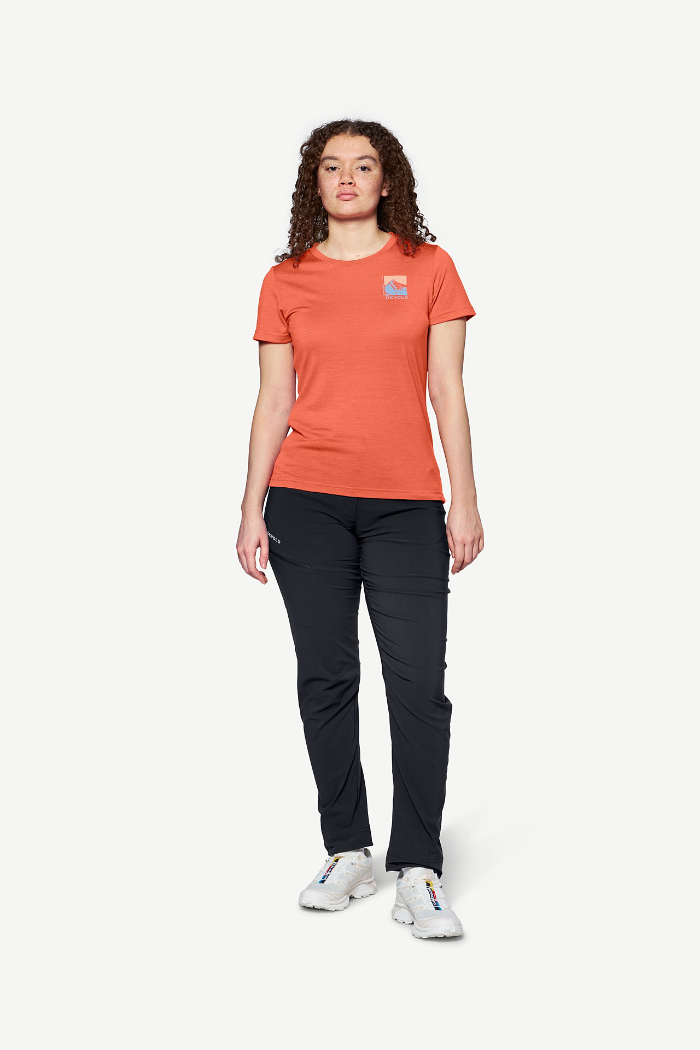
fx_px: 2042
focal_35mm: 70
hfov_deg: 19.5
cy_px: 525
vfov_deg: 28.8
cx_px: 350
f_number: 7.1
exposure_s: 1/160
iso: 160
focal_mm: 70
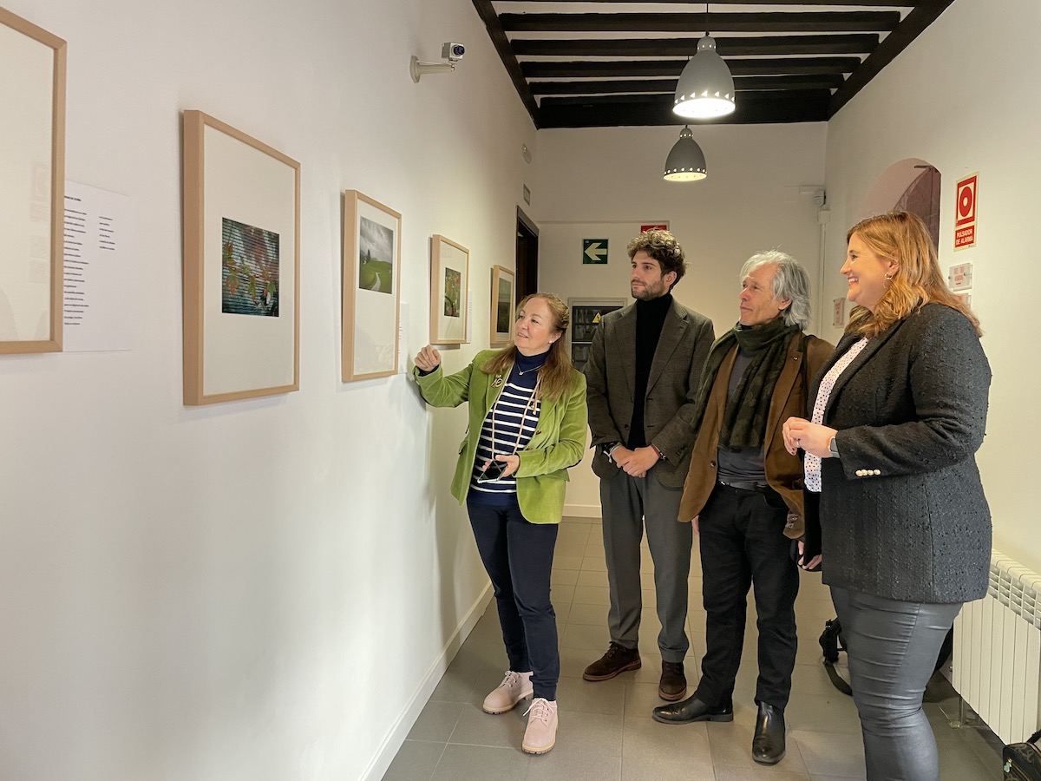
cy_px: 390
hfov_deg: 67.3
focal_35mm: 26
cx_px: 520
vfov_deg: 53.1
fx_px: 782
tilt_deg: -3.6
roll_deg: +0.3
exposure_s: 1/50
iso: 100
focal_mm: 4.2
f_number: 1.6
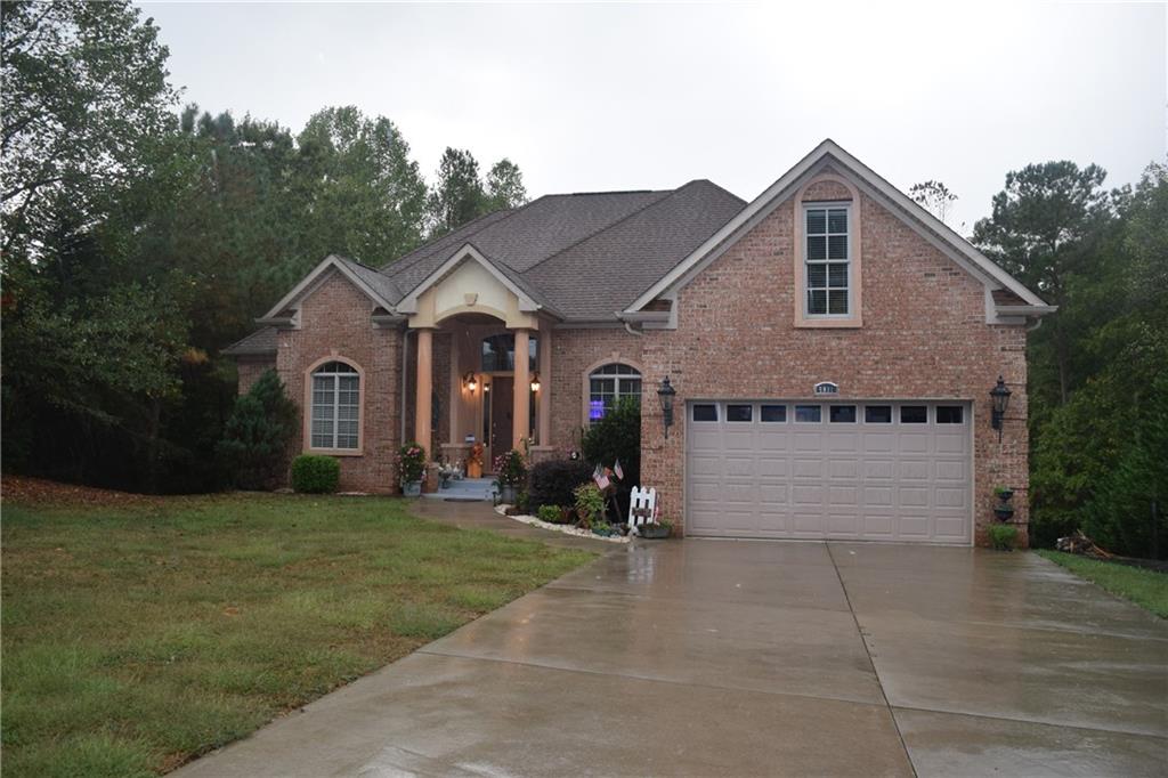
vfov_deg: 47.9
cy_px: 389
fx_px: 876
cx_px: 584
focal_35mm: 27
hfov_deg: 67.4
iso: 400
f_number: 5
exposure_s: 1/100
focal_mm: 18
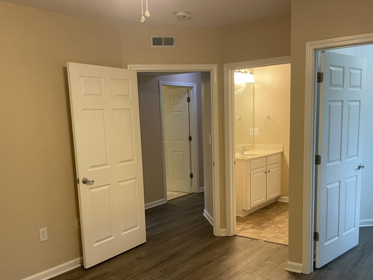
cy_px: 174
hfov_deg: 53.8
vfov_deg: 41.5
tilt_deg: -10.1
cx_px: 206
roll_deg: +0.8
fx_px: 366
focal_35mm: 34
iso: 125
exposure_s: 1/60
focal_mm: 4.2
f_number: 1.6
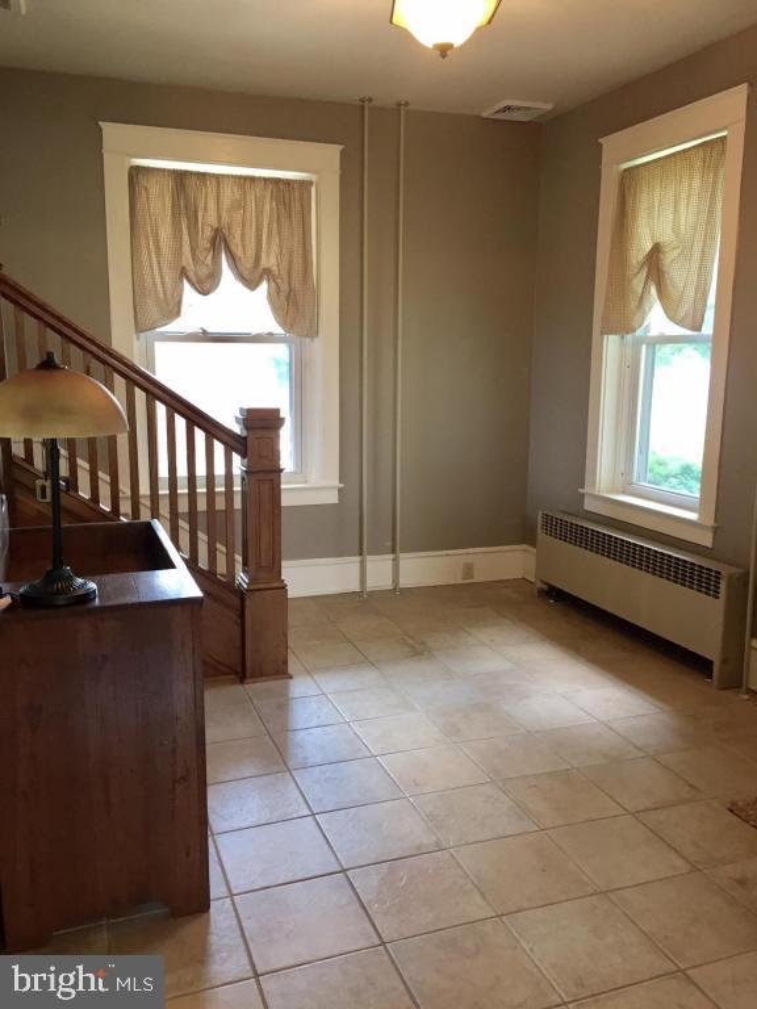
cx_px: 378
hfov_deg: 48.2
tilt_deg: -8.6
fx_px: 846
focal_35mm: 29
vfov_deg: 61.7
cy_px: 504
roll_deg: -1.2
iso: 80
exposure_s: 1/30
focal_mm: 4.15
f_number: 2.2
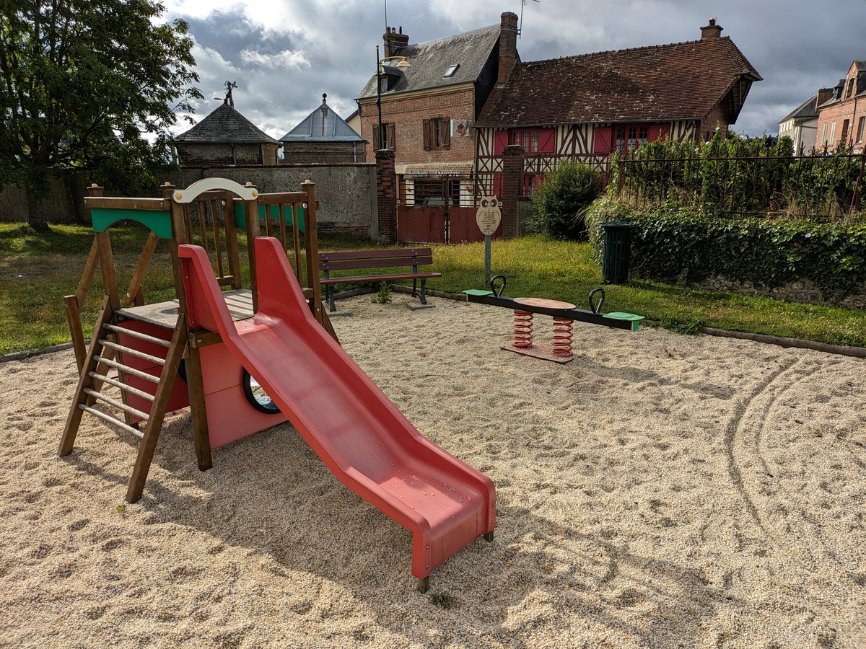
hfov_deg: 69.4
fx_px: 625
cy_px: 324
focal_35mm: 25
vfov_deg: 54.9
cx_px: 433
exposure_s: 1/2451
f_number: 1.89
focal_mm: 5.43
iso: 43
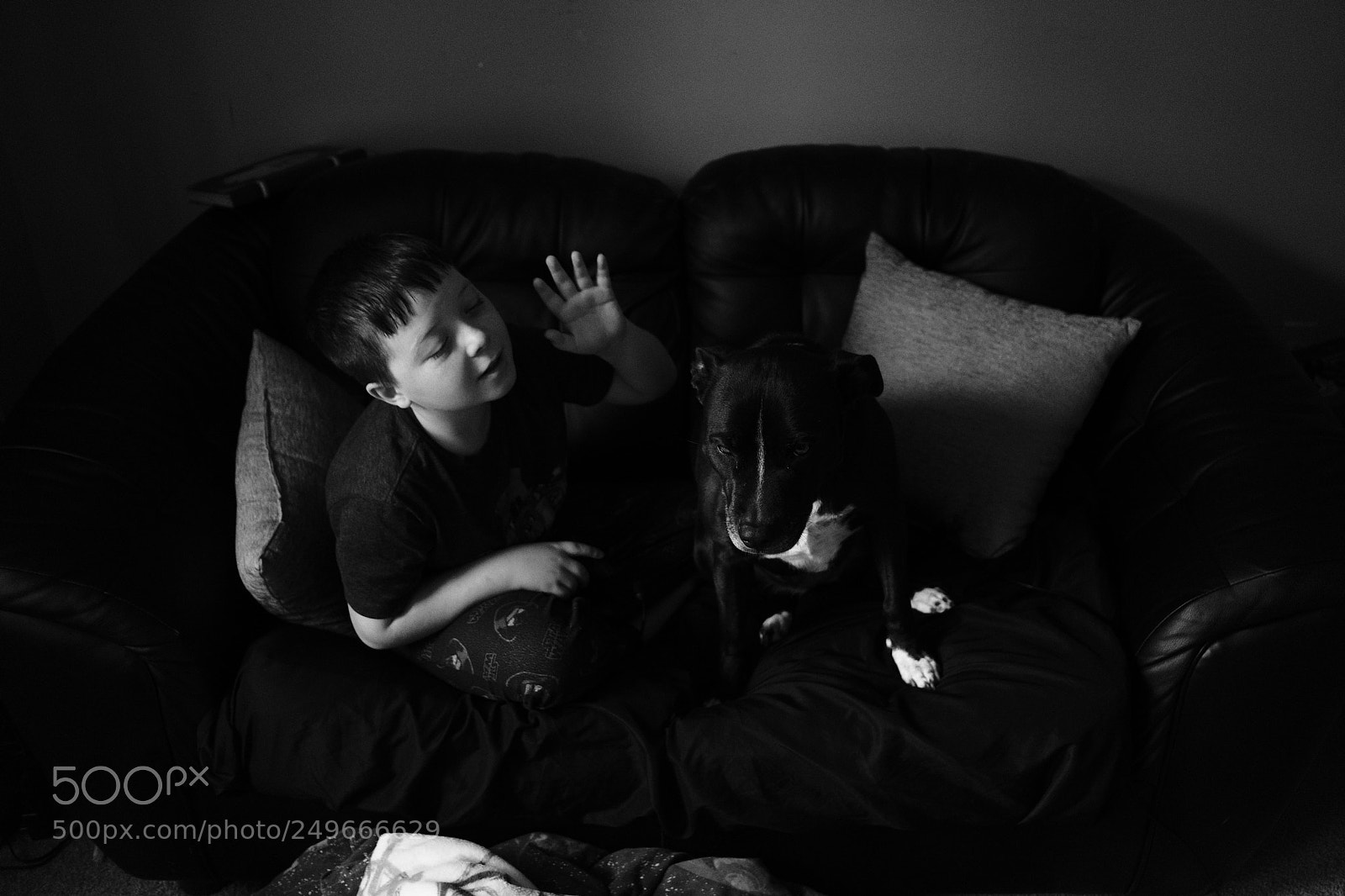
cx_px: 672
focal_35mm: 35
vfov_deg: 37.8
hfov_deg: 54.4
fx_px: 1307
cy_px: 448
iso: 3200
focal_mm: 23
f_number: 2.2
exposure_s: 1/250
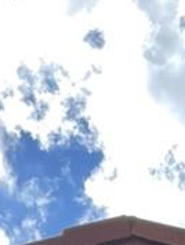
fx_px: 1244
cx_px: 250
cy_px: 735
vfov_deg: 9.1
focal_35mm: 175
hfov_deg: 8.4
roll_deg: -0.1
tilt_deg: +14.8
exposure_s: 1/1770
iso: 32
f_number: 1.6
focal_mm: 4.2
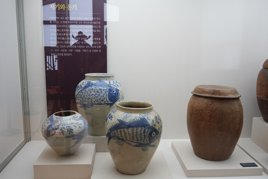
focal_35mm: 35
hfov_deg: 54.4
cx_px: 134
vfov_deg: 37.9
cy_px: 90
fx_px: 261
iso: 3200
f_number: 9
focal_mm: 35
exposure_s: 1/100
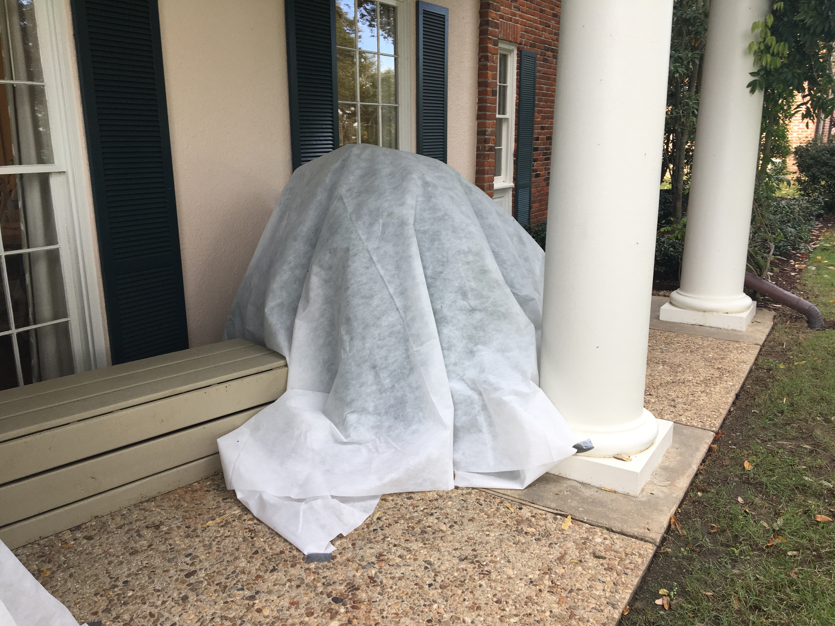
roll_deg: -0.3
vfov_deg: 48.2
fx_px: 700
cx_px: 418
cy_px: 313
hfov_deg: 61.7
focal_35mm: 29
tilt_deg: -13.9
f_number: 2.2
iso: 25
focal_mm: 4.15
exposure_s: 1/120
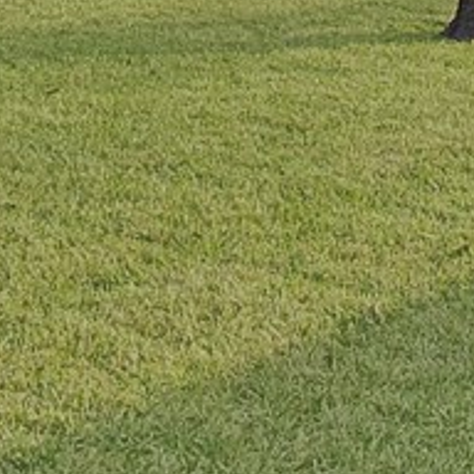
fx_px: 1782
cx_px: 64
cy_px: -204
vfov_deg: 14.3
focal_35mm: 115
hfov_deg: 15.0
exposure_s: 1/200
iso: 640
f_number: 9
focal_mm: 13
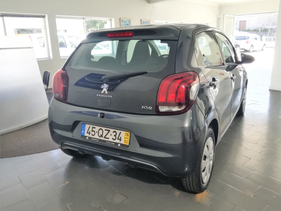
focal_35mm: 27
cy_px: 106
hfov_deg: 65.3
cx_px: 140
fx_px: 219
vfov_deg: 51.4
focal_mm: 3.79
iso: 100
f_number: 2
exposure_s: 1/50
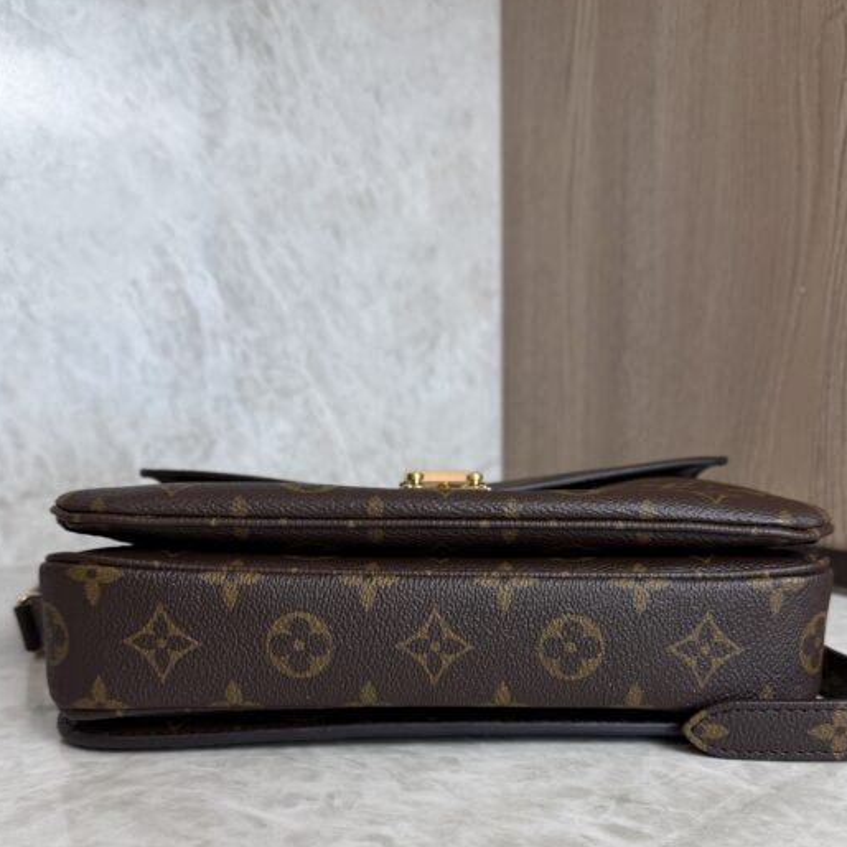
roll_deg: +0.1
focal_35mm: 33
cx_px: 458
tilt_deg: -15.1
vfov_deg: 48.2
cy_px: 613
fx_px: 914
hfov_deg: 49.7
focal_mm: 6.76
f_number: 1.78
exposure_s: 1/120
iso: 80
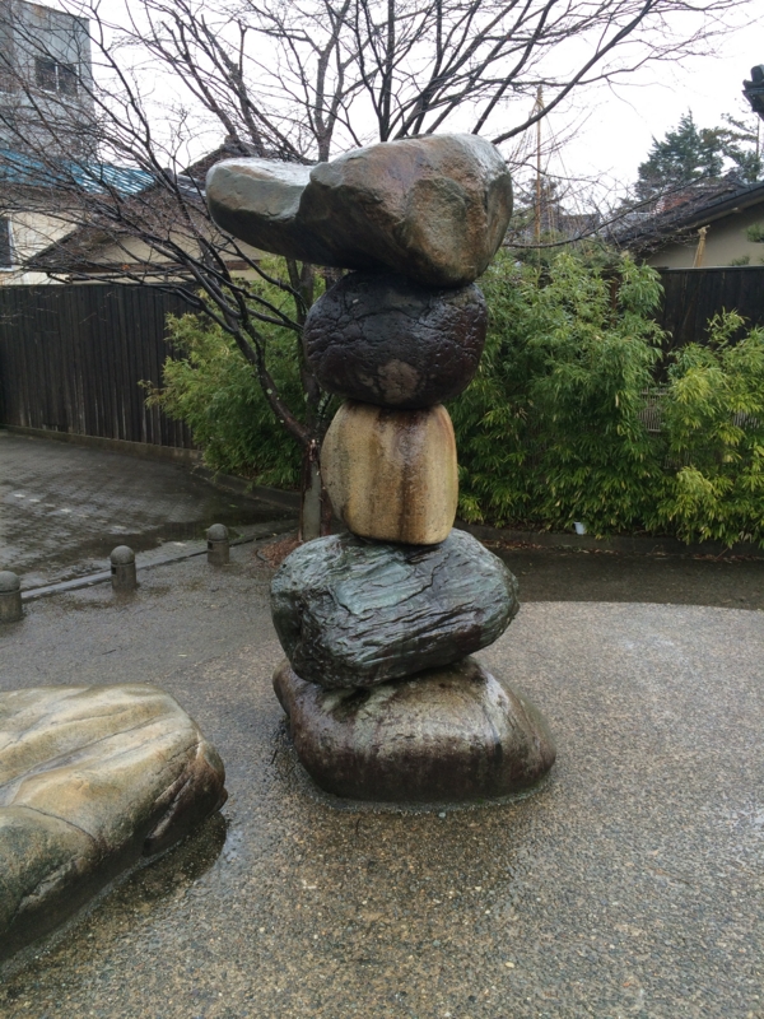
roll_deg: +0.6
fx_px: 853
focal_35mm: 29
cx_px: 382
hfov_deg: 48.2
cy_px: 510
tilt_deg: -13.0
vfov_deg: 61.7
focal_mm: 4.15
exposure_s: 1/120
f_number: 2.2
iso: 50
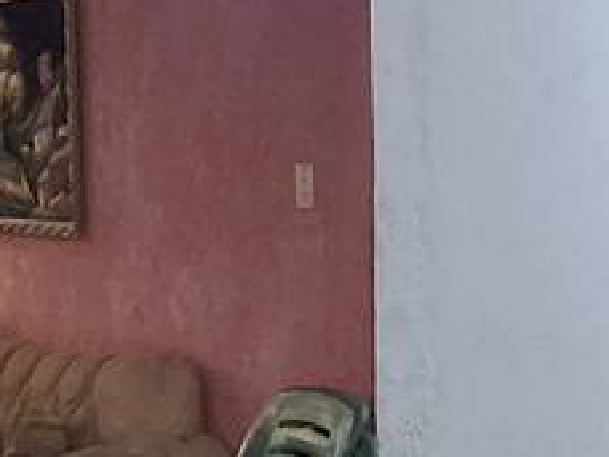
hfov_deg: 19.4
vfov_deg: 14.5
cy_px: 428
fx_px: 1777
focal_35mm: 101
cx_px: 272
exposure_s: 1/40
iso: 200
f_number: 2.2
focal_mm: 1.64
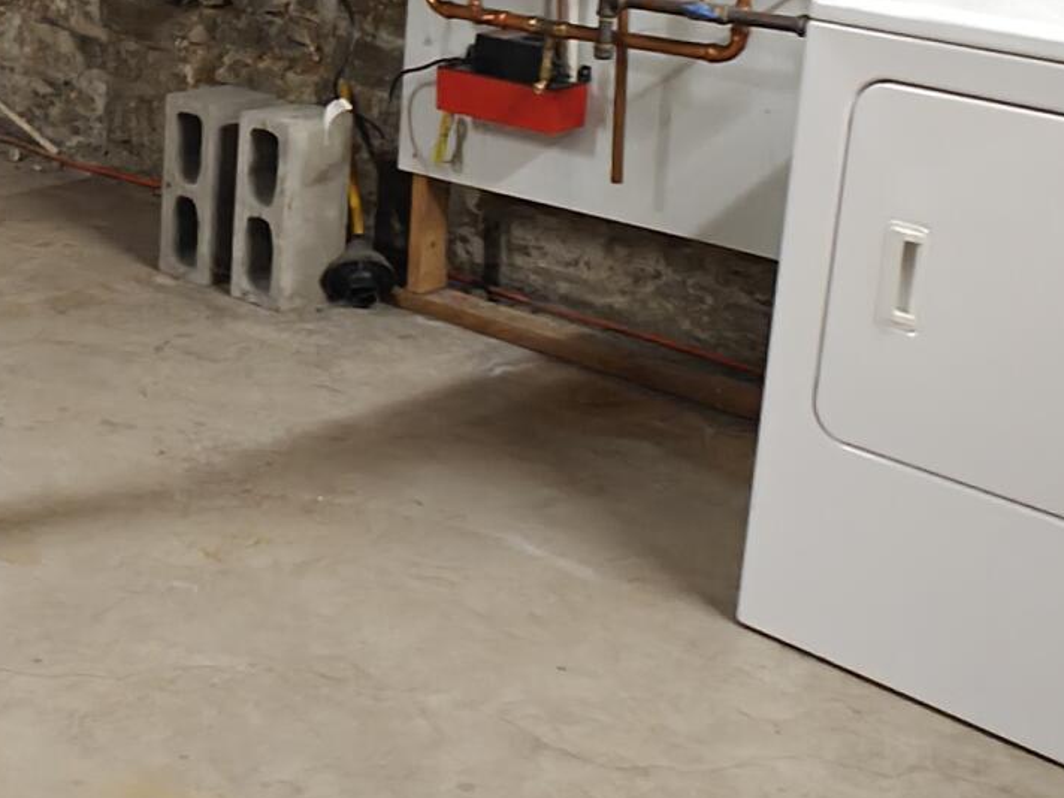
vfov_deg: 23.8
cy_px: 1
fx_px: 1813
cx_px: 143
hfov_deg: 31.4
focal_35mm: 59
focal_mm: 2.62
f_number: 2.2
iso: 250
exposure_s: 1/20
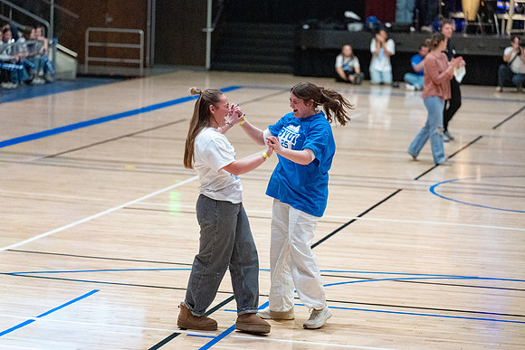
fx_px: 1826
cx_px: 253
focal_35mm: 125
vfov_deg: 11.0
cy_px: 183
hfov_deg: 16.4
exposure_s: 1/1250
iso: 8000
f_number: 2.8
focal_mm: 115
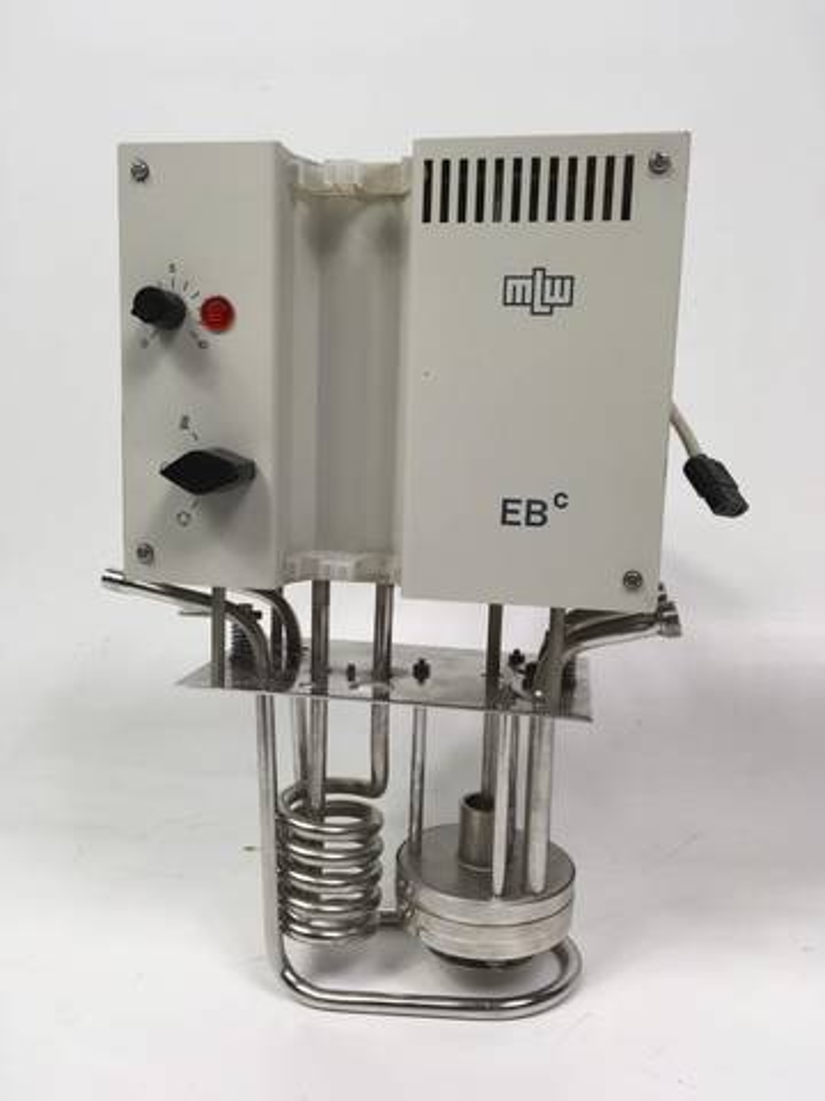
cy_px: 550
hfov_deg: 48.2
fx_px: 922
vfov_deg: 61.7
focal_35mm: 29
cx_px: 412
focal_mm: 4.15
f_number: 2.2
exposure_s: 1/50
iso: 32
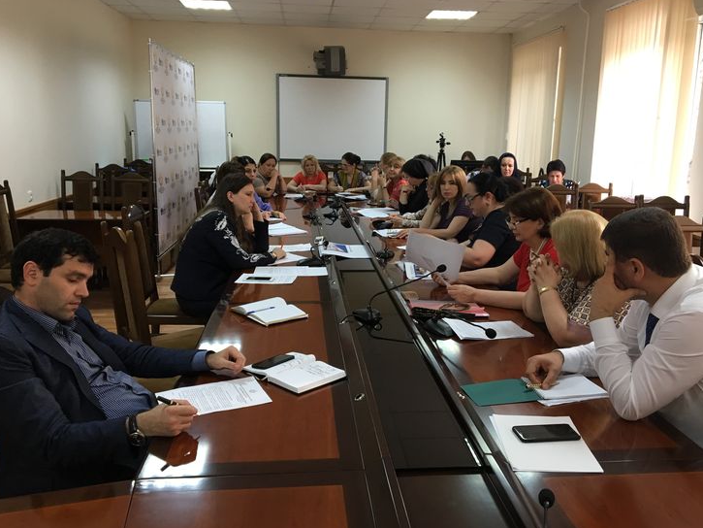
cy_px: 266
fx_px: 650
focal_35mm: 32
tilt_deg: -11.0
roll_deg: -0.4
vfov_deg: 44.2
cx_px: 366
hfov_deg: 56.8
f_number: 2.2
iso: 125
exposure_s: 1/33
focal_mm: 4.15
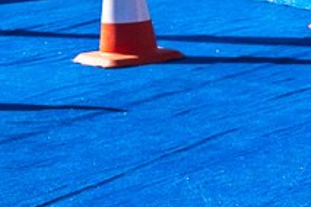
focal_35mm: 156
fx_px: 1348
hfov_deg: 10.5
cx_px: 841
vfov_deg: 8.8
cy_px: 26
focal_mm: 26
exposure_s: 1/1000
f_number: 7.1
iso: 200
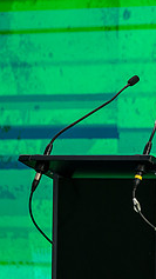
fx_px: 4376
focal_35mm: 594
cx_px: 273
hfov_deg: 2.0
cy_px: 74
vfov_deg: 3.6
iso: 1250
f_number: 3.2
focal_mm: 200
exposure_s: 1/500
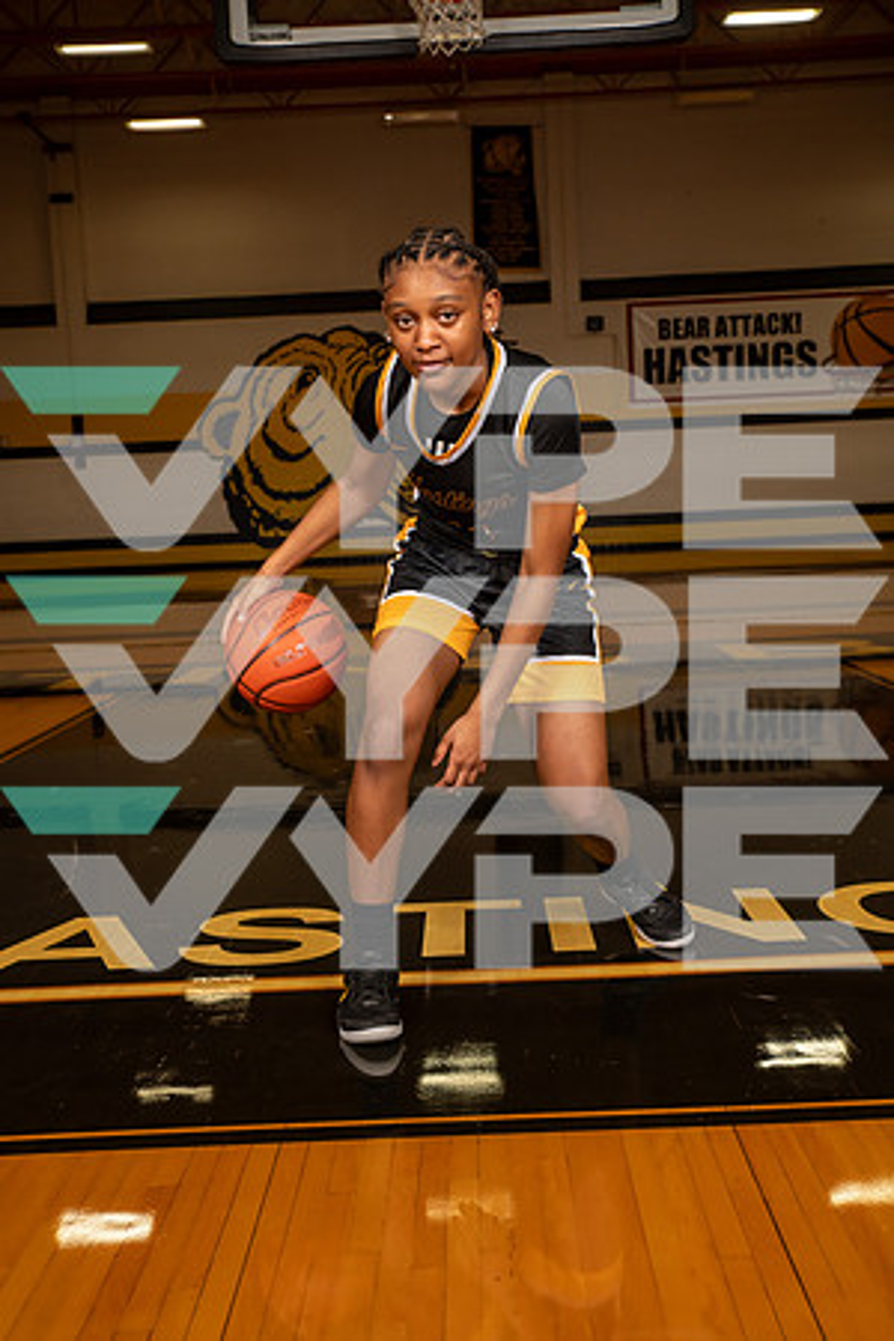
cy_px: 670
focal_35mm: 42
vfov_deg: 46.4
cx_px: 447
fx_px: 1564
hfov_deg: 31.9
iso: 640
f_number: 7.1
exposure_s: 1/400
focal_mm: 42
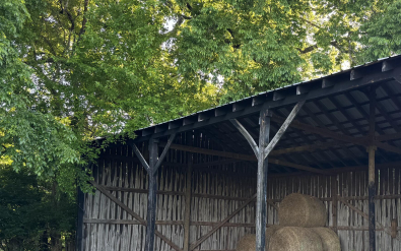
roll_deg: -1.9
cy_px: 184
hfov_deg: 45.3
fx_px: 470
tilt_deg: +5.6
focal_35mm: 43
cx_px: 279
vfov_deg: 29.5
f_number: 1.78
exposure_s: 1/126
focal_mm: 6.76
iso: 64
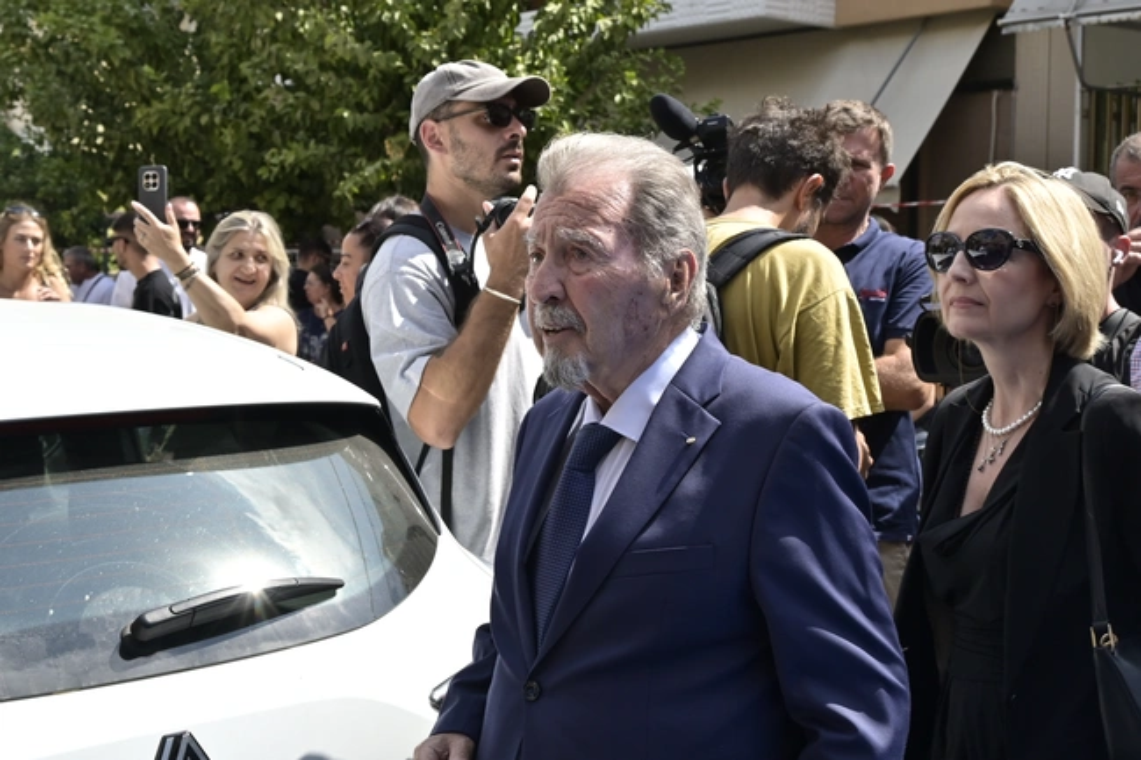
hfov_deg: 32.9
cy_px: 380
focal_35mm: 61
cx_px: 570
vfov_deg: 22.2
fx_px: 1933
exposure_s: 1/640
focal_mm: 41
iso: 320
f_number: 8
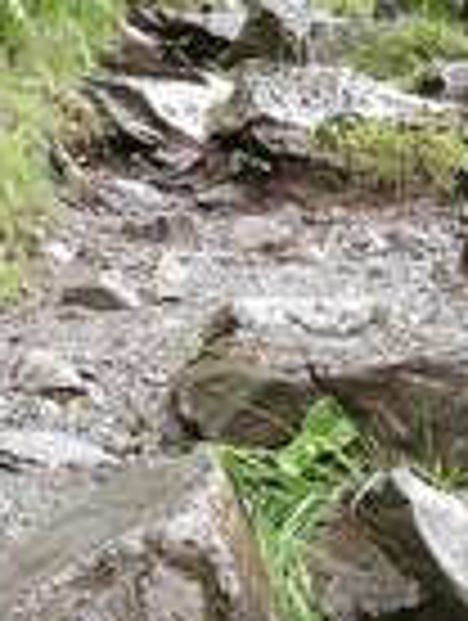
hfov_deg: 18.9
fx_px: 1402
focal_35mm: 78
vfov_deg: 25.0
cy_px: 288
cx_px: 261
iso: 80
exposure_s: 1/100
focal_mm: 4.5
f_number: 2.2
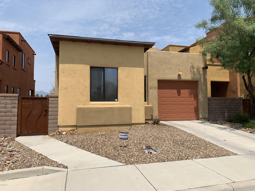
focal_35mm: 26
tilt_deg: +4.2
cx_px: 128
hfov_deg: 67.3
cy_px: 96
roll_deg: -0.5
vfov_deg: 53.1
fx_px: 192
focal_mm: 4.25
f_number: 1.8
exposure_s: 1/3650
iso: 25
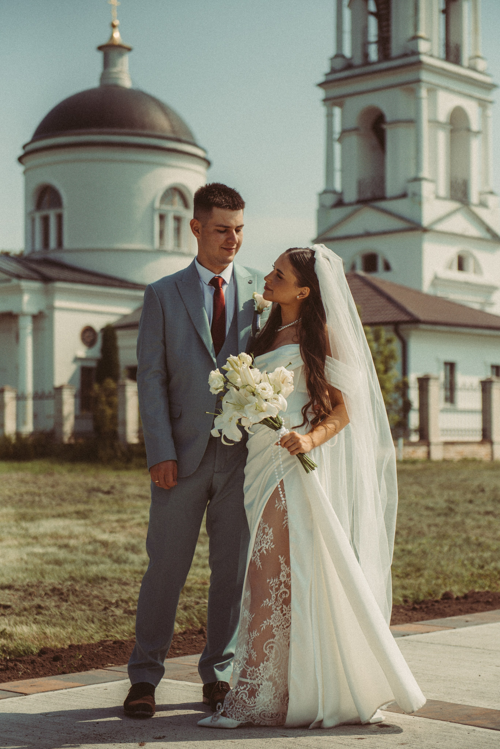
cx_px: 250
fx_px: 1457
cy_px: 374
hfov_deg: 19.5
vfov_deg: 28.8
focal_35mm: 70
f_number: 2.8
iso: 125
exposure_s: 1/4000
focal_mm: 70
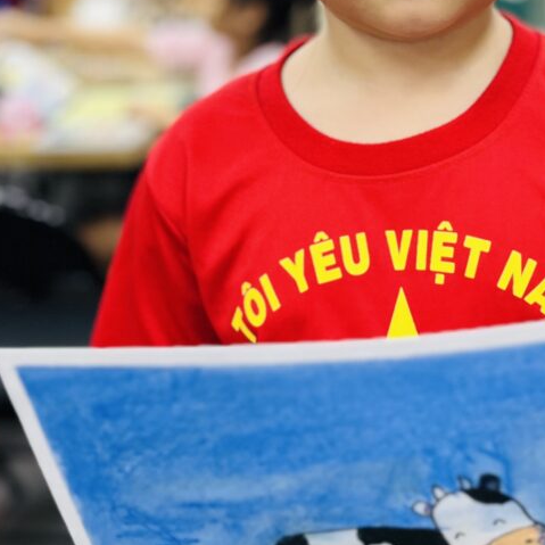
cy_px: 250
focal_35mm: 64
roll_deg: +3.3
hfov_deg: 26.5
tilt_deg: -18.2
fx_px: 1140
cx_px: 416
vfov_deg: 26.9
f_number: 1.6
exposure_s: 1/100
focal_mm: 5.1
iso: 64
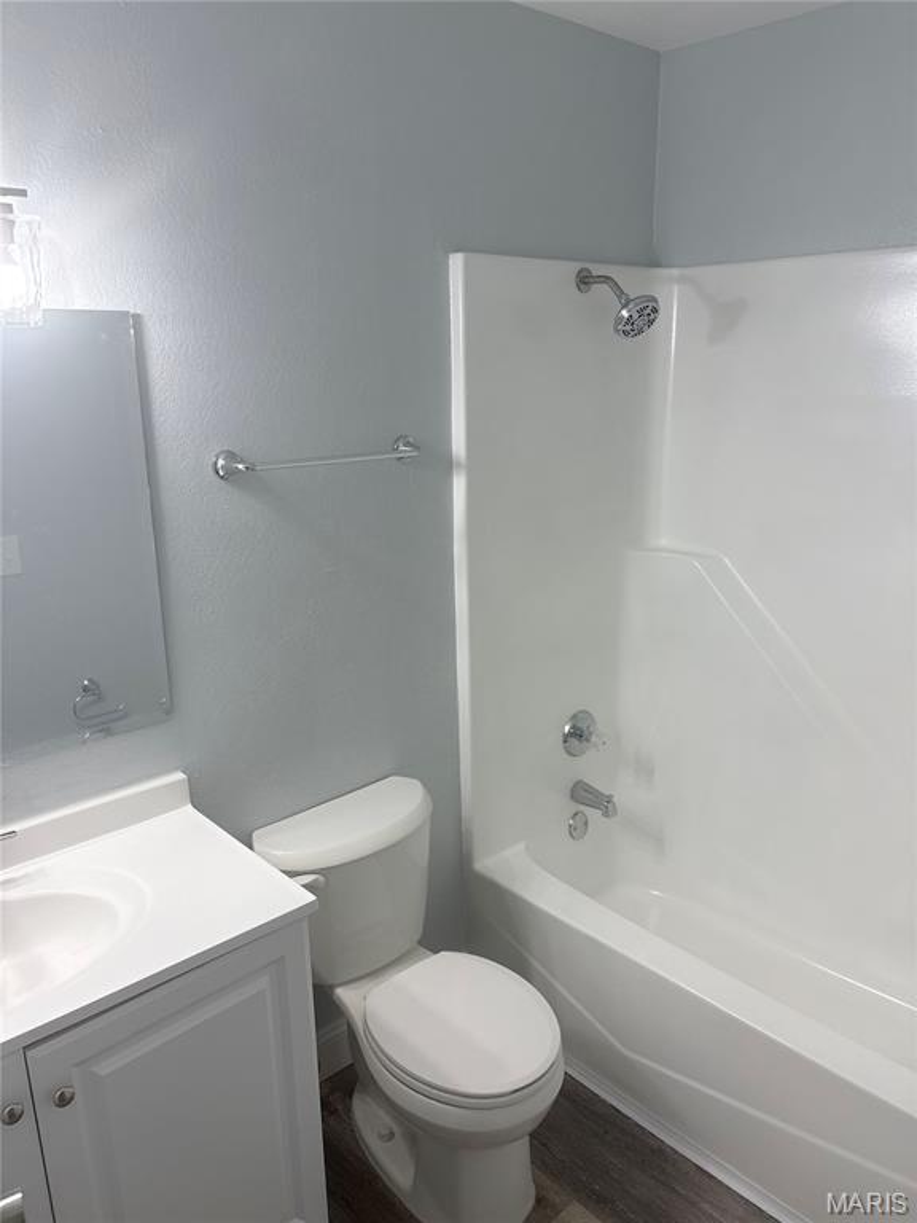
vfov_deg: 67.3
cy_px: 612
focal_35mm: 26
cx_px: 458
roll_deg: +0.5
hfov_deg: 53.1
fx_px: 918
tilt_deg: -15.7
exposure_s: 1/120
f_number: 1.6
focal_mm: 5.96
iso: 64
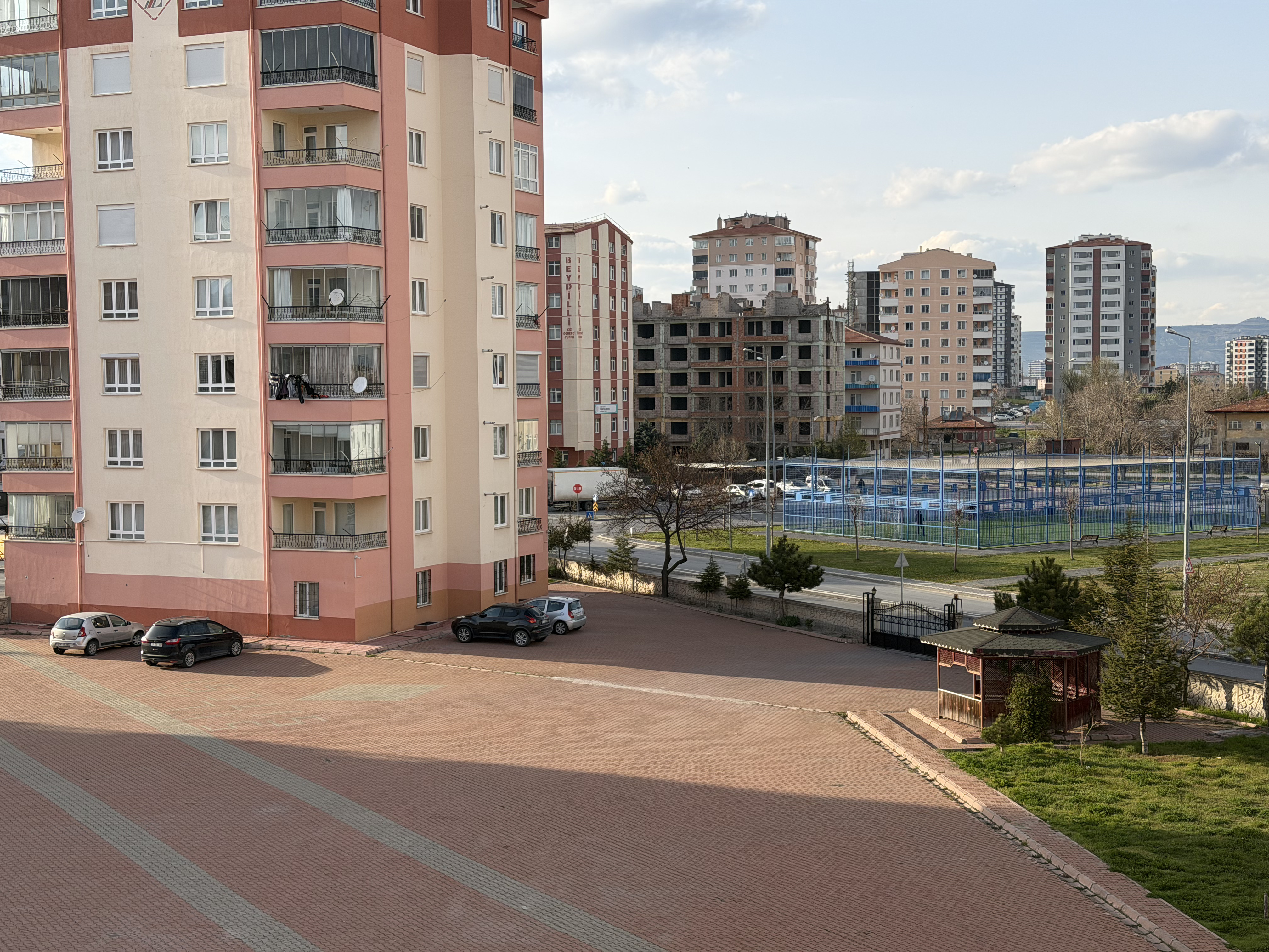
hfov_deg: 39.7
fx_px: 1760
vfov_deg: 30.3
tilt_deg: -3.3
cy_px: 476
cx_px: 634
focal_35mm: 48
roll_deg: +0.9
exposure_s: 1/2865
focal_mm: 6.76
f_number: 1.78
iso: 64
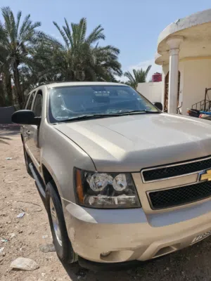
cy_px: 140
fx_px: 187
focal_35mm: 23
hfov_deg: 58.9
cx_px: 106
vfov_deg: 73.9
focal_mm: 5.56
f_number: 1.8
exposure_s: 1/3345
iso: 51
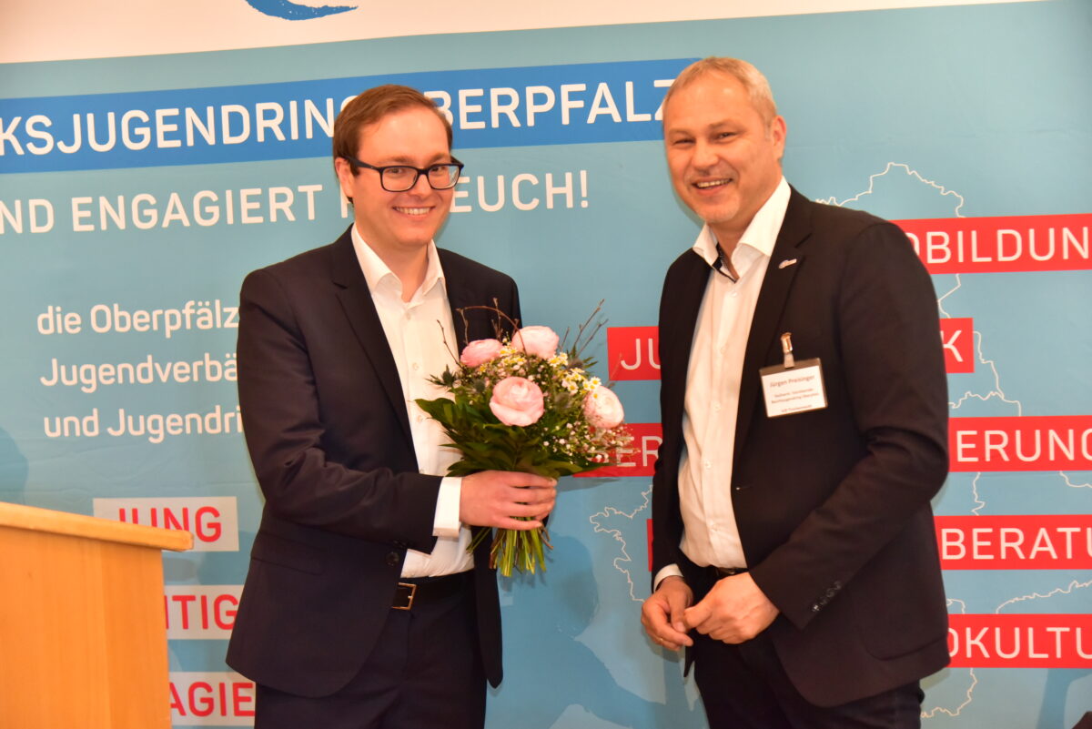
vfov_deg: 23.4
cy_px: 364
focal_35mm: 58
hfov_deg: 34.5
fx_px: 1760
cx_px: 546
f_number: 4
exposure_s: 1/125
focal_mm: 58
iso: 4000
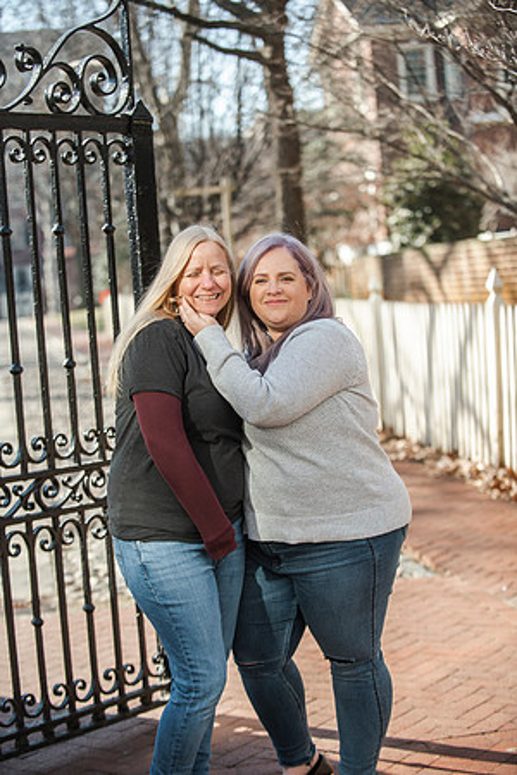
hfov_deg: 19.5
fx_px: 1508
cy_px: 388
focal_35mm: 70
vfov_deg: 28.8
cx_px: 258
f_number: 3.2
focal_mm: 70
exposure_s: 1/4000
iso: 640
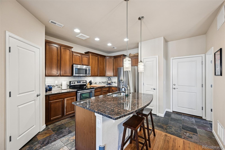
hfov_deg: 104.3
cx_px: 112
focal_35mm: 14
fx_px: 87
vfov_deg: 81.2
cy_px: 75
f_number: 8
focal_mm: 14
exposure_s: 1/5
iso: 400
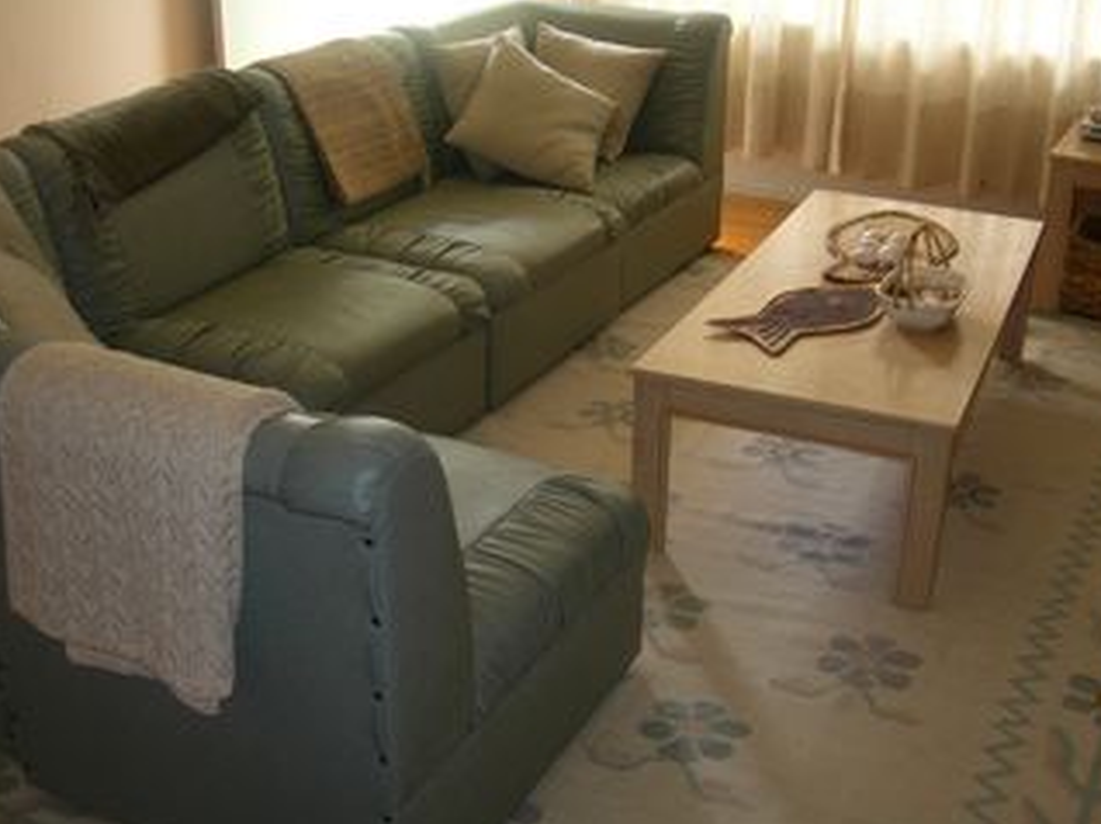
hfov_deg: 43.0
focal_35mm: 44
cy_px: 381
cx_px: 564
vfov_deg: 32.8
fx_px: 1398
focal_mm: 7.8
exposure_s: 1/30
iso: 50
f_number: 2.8
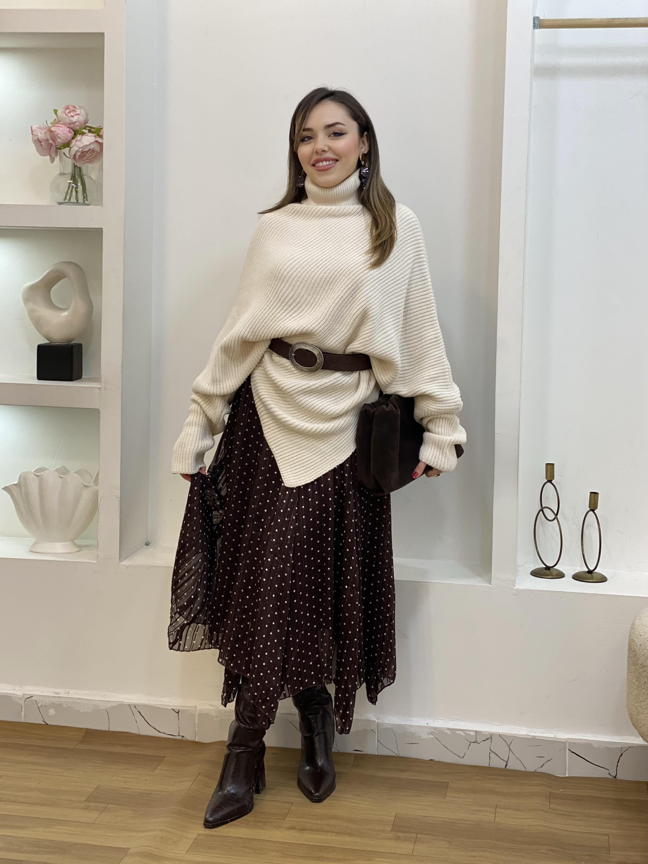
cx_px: 324
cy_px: 432
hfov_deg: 28.0
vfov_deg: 36.8
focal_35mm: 52
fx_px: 1298
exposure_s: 1/100
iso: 64
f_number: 2
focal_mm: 6
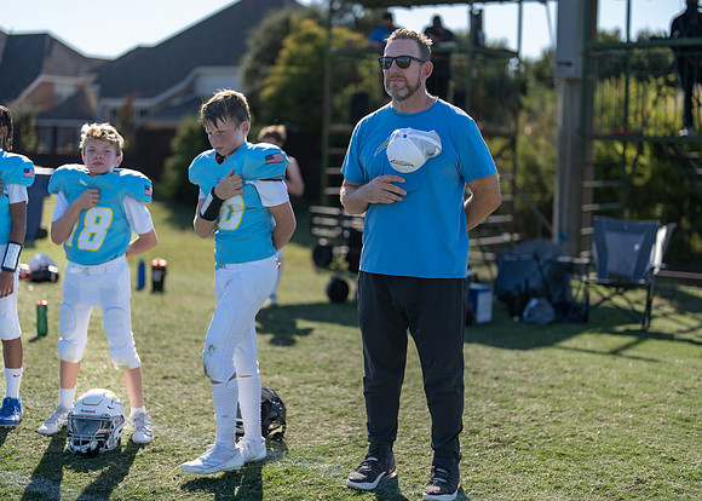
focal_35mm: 56
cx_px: 361
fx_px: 1121
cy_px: 235
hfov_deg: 34.8
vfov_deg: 25.2
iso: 100
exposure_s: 1/4000
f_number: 1.2
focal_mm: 50
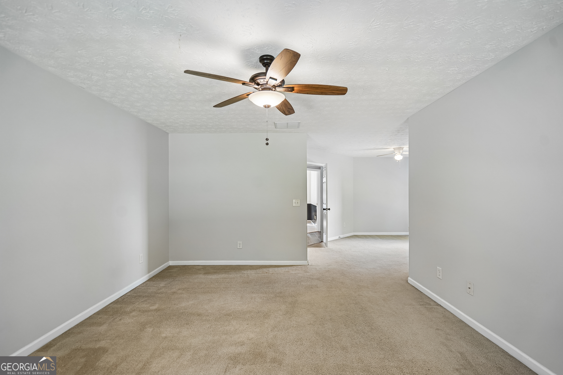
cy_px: 188
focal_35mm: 16
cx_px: 282
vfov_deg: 73.7
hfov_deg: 96.7
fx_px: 250
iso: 100
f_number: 4
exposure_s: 1/13
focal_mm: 16
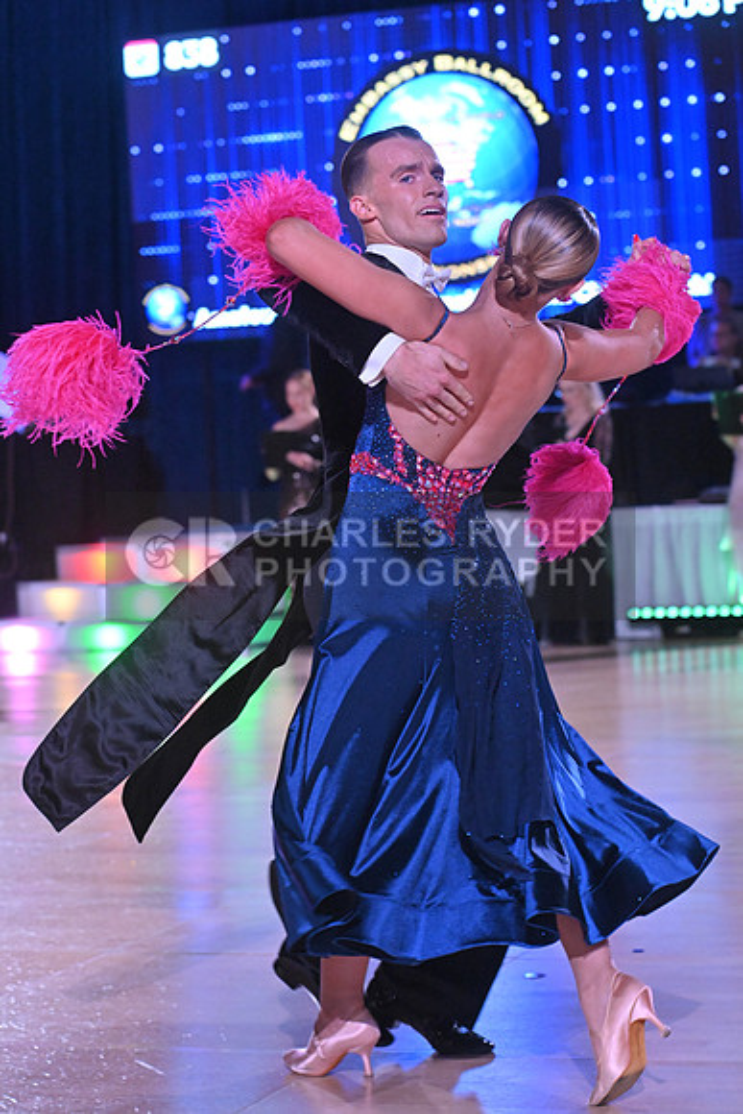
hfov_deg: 14.4
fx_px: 2939
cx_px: 372
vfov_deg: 21.5
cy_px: 557
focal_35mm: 95
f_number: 5
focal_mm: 95
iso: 4000
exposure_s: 1/400
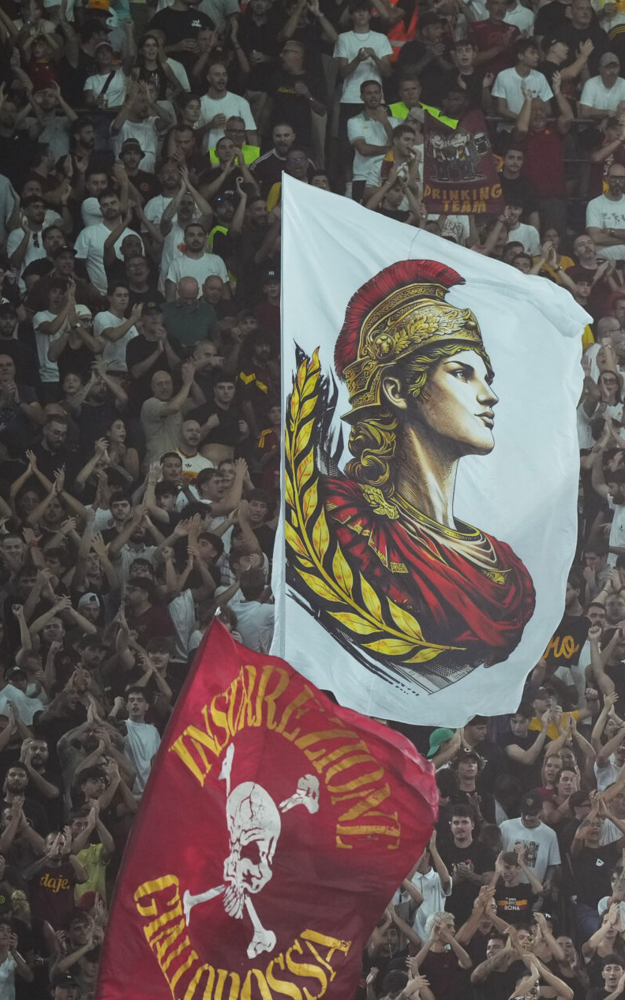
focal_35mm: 824
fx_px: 22454
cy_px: 604
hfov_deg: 1.6
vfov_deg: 2.6
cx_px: 774
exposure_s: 1/800
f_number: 2.8
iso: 2500
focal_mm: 400
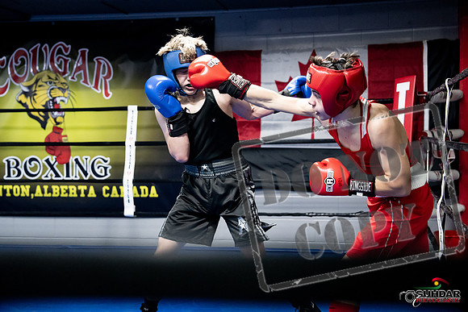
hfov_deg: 38.9
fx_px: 663
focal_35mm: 51
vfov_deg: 26.5
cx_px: 234
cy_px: 156
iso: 8000
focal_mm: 51
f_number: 2.8
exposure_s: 1/1000
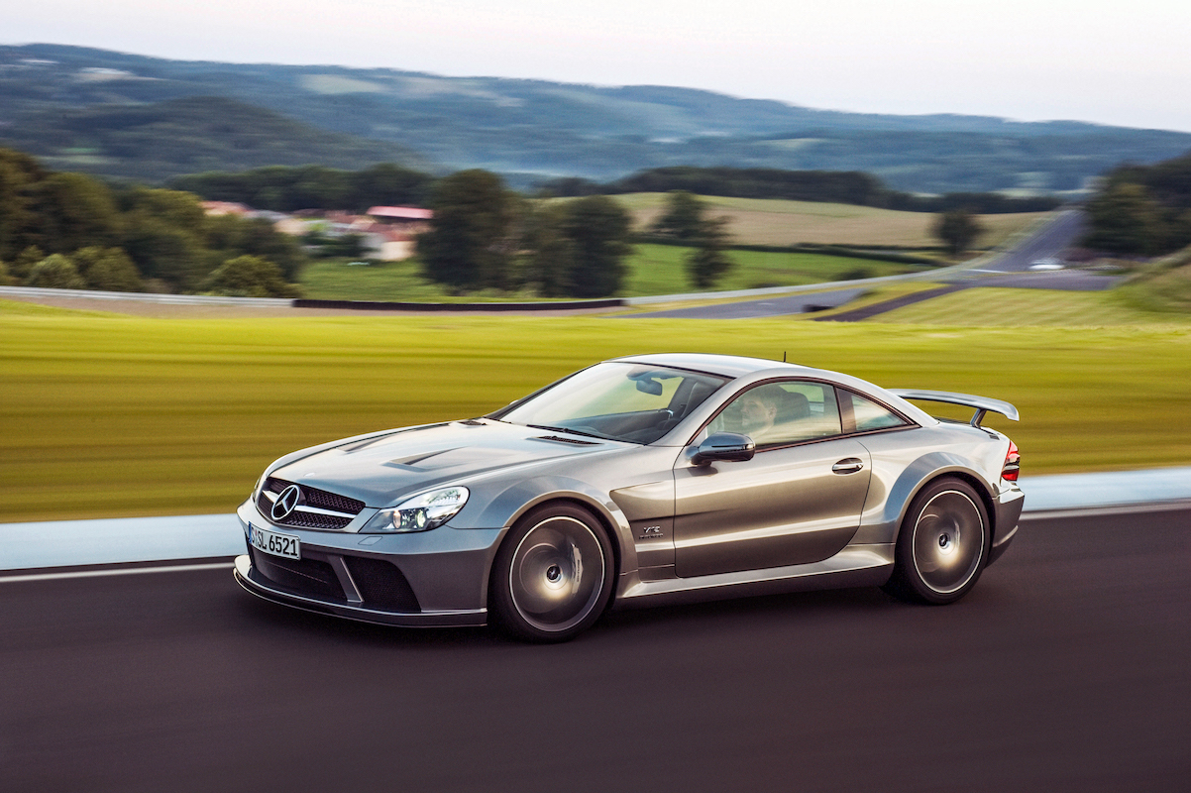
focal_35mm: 56
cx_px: 596
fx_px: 1852
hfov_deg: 35.7
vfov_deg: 24.2
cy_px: 396
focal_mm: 56
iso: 200
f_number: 16
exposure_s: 10
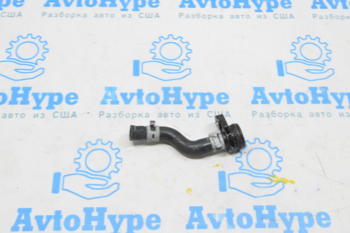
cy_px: 116
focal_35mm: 48
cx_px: 175
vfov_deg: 28.0
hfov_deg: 41.1
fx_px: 466
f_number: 20
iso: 6400
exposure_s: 1/15
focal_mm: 32
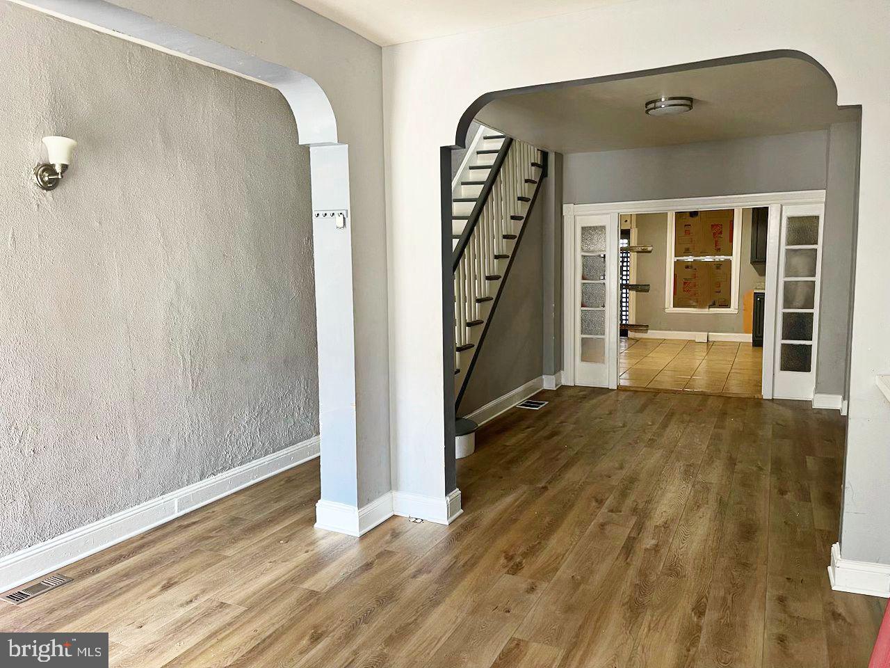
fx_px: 643
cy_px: 334
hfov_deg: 69.4
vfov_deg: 54.9
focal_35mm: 25
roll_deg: -0.1
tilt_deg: -4.7
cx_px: 445
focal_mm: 5.1
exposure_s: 1/65
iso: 125
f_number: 1.6
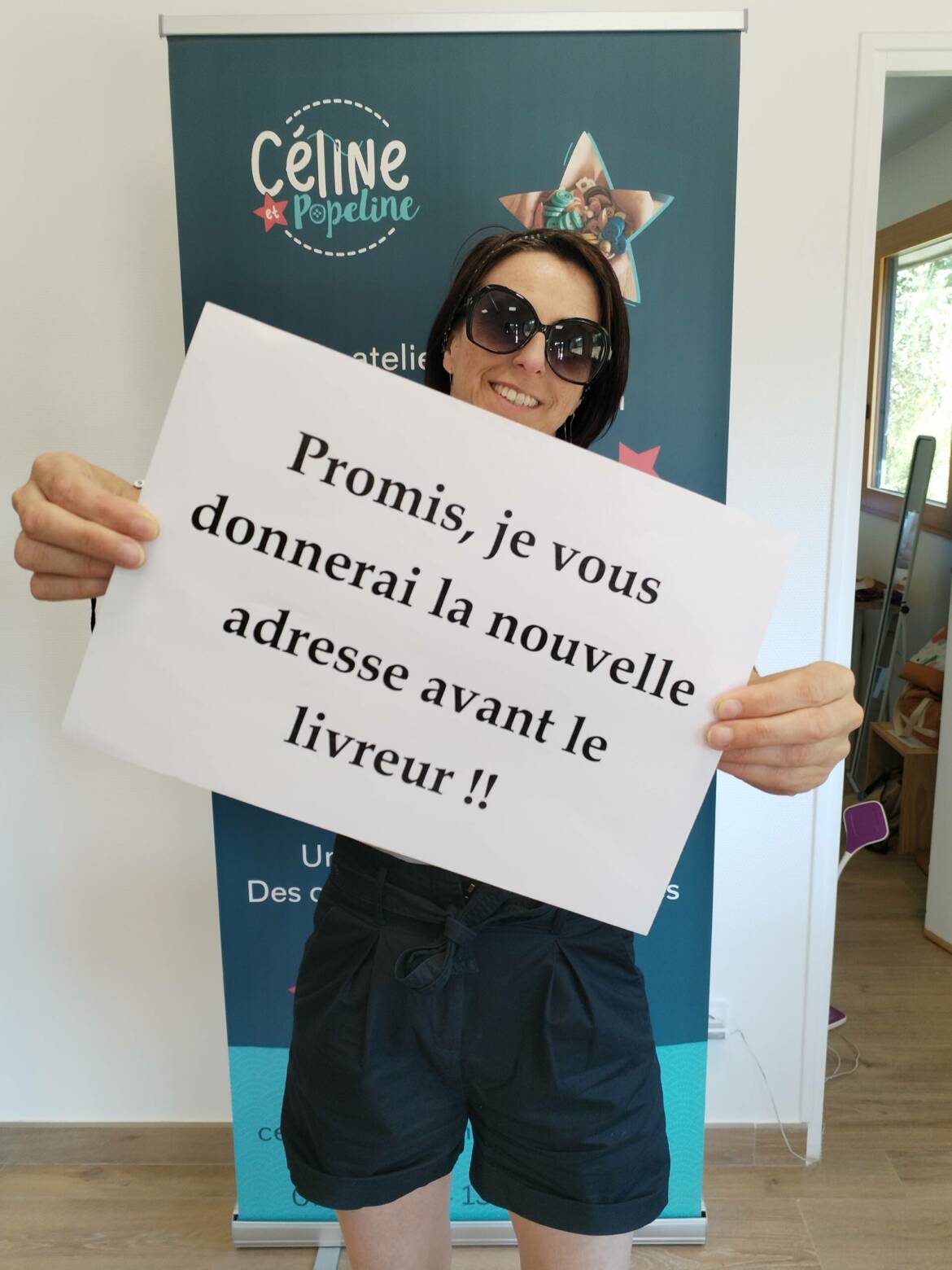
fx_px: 1100
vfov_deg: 60.0
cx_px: 476
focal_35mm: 30
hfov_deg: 46.8
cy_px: 635
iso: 227
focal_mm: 4.75
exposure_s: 1/50
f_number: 1.8
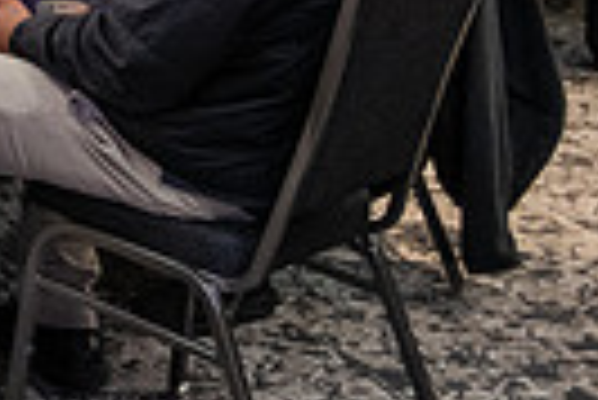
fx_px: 2245
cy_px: -362
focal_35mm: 135
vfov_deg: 9.6
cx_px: -598
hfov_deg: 13.1
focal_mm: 31
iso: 4000
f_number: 3.2
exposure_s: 1/200
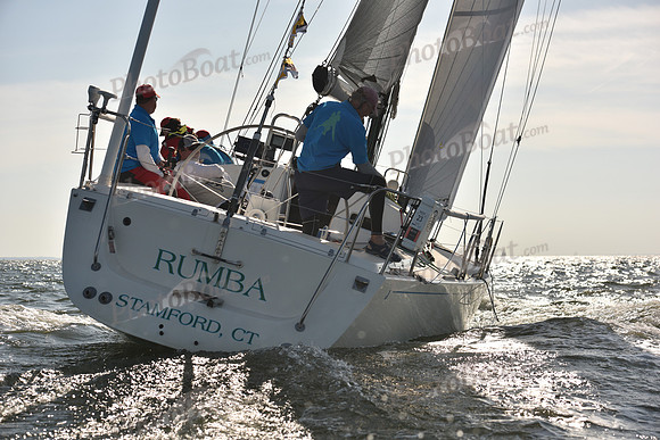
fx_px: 1284
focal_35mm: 70
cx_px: 330
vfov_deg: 19.5
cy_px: 220
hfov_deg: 28.8
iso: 250
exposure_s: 1/1000
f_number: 5.6
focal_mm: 70
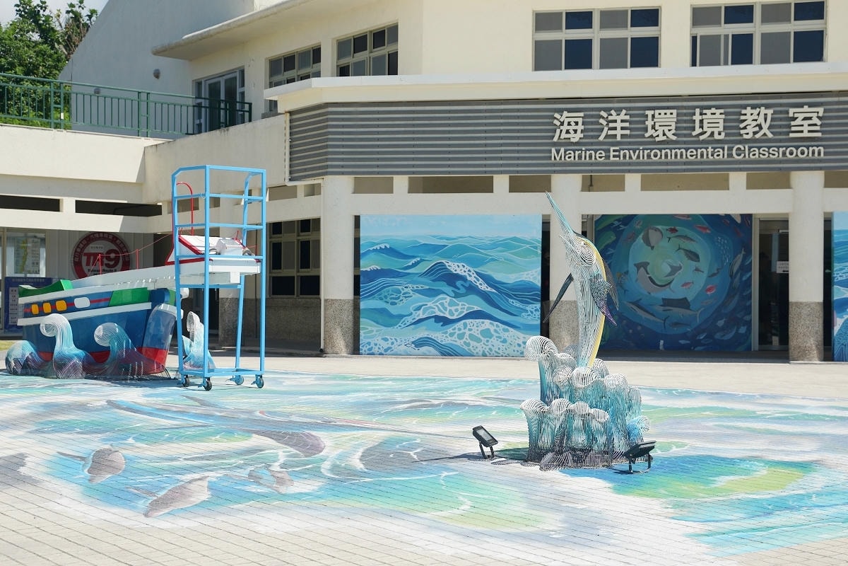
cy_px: 283
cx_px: 424
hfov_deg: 38.2
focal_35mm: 52
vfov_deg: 26.0
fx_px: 1225
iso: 100
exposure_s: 1/320
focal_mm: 52
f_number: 5.6
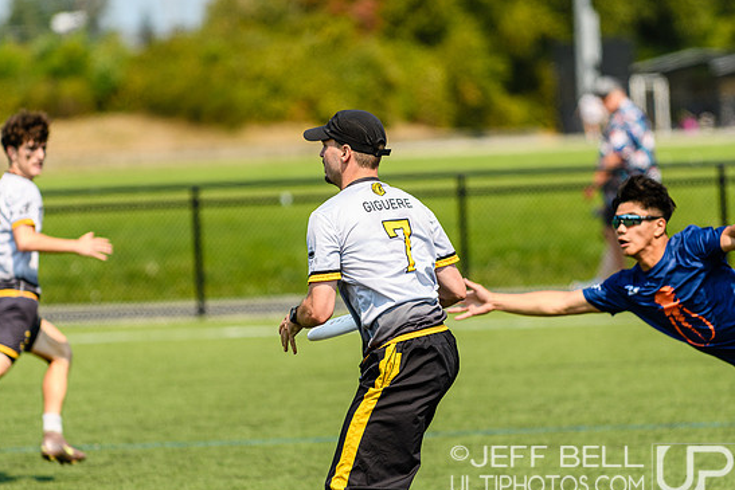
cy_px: 252
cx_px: 361
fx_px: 6494
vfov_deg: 4.3
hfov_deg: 6.5
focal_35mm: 318
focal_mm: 200
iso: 100
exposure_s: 1/1000
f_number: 3.2
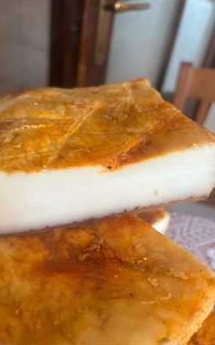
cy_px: 172
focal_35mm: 28
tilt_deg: -36.8
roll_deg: -10.5
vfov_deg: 66.5
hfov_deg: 44.3
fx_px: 263
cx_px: 85
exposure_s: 1/60
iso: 160
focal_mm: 5.96
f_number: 1.6
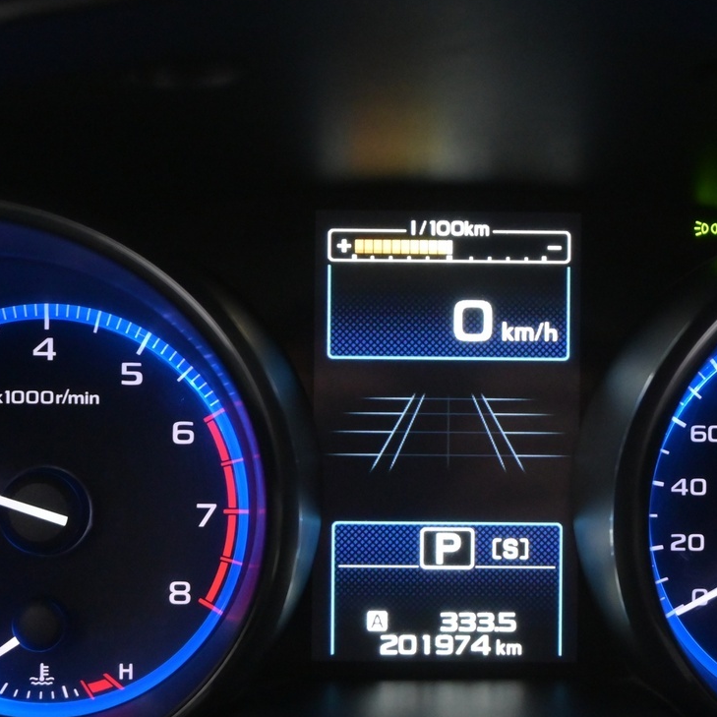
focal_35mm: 86
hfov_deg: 20.1
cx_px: 432
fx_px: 2025
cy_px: 453
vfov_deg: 20.0
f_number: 4.8
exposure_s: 1/60
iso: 2500
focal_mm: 30.5
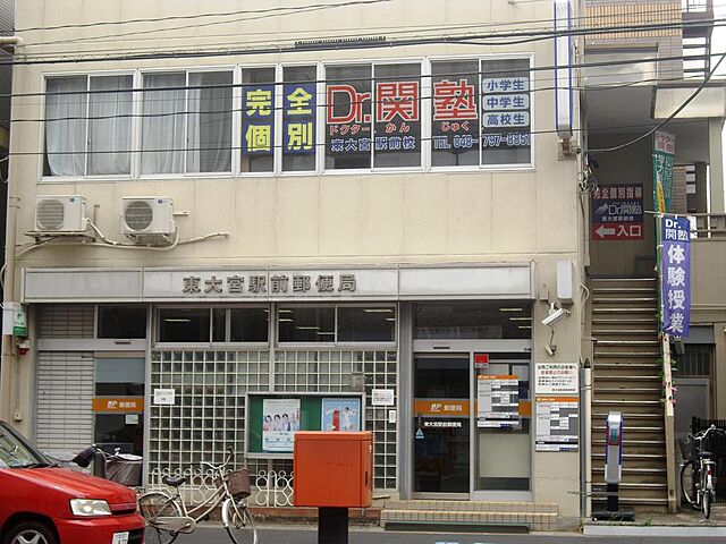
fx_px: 1363
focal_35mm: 65
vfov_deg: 22.6
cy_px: 272
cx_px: 363
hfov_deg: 29.8
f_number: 3.8
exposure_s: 1/200
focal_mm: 13.7
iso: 64
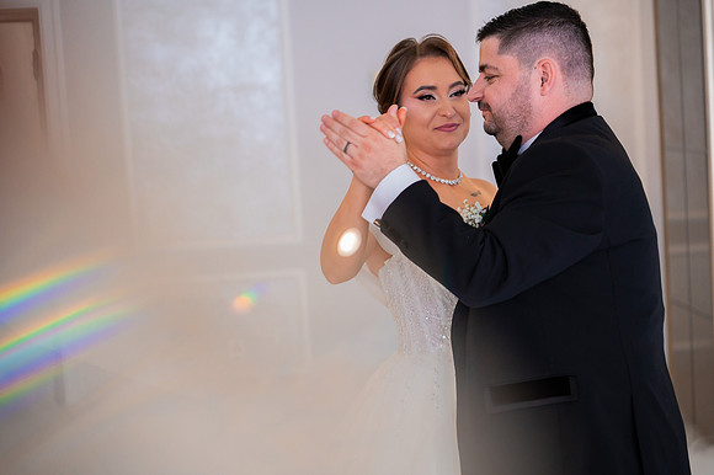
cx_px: 357
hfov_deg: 27.0
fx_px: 1487
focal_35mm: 75
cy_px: 238
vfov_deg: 18.2
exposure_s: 1/320
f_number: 2.8
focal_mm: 75
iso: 2500
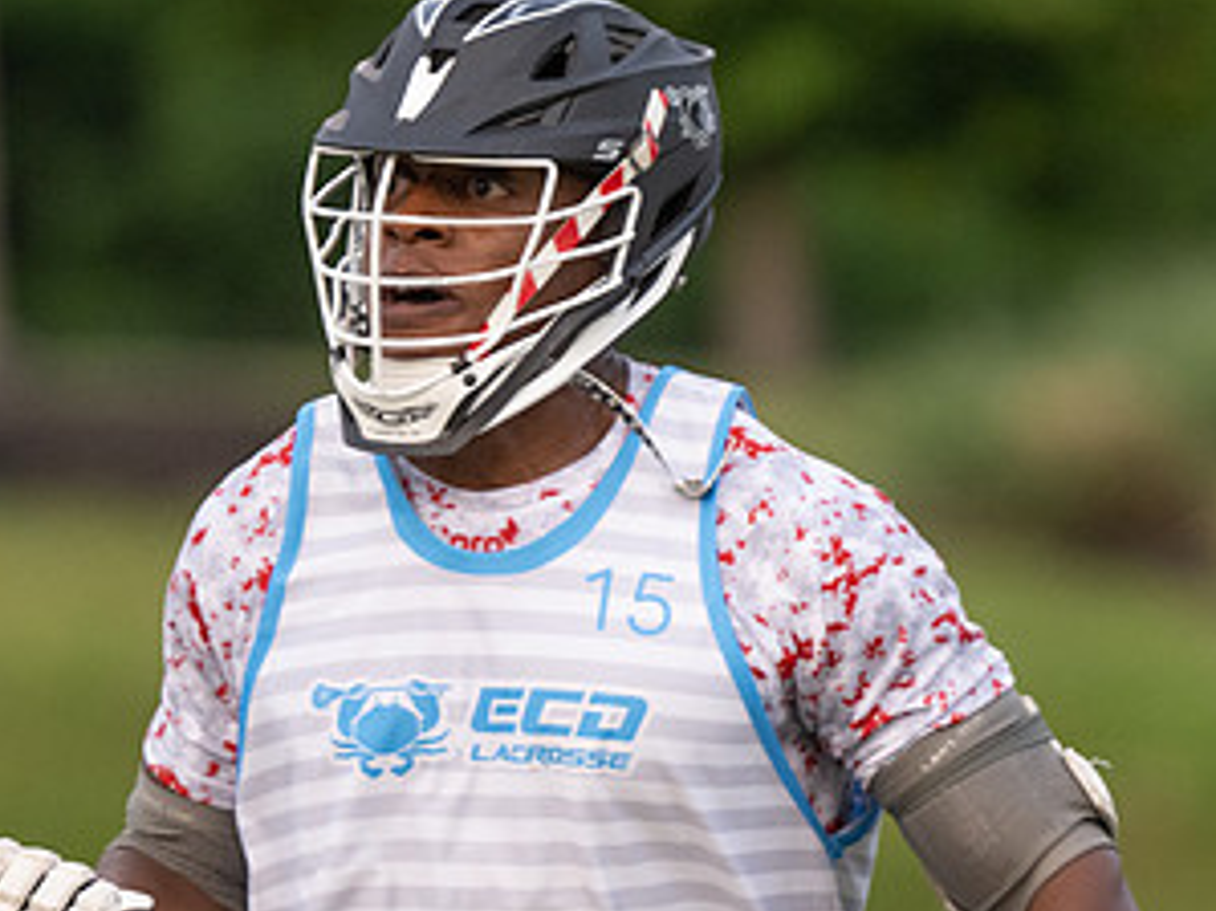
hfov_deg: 1.7
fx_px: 40135
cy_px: 586
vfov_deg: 1.3
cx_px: 599
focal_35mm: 1143
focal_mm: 500
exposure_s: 1/1000
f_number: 5.6
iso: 2000
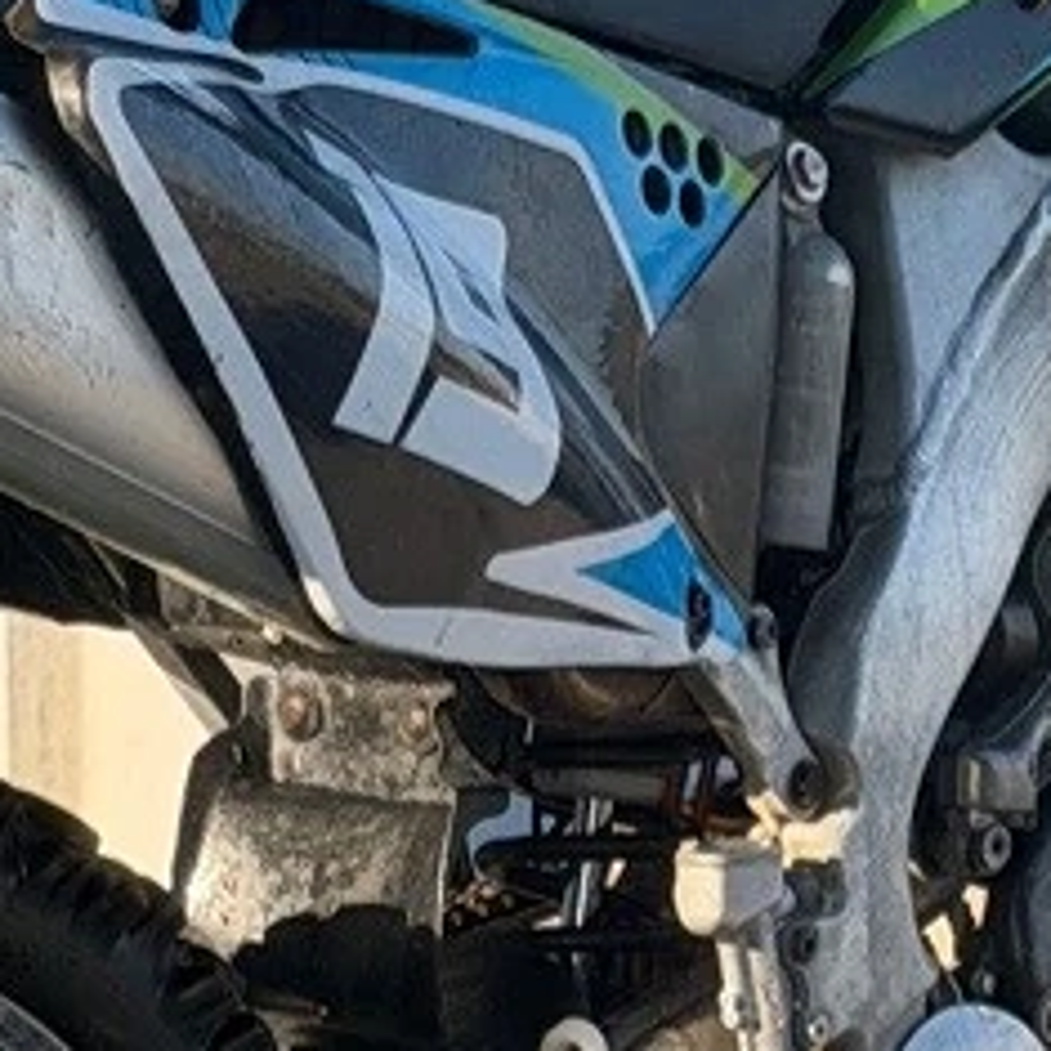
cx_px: 626
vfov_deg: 7.3
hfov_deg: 7.3
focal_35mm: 241
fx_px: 8278
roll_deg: -0.2
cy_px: 277
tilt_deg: -8.4
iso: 80
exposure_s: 1/1838
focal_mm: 6.76
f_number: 1.78
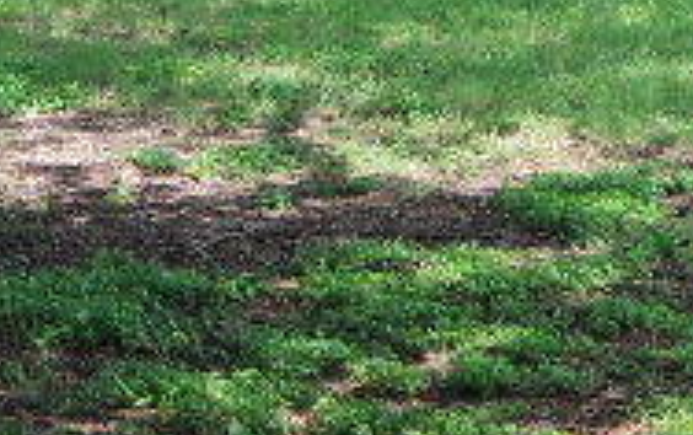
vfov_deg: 6.8
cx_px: 100
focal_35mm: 187
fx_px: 3536
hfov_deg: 11.1
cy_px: -413
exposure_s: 1/250
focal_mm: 18
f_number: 5
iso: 200
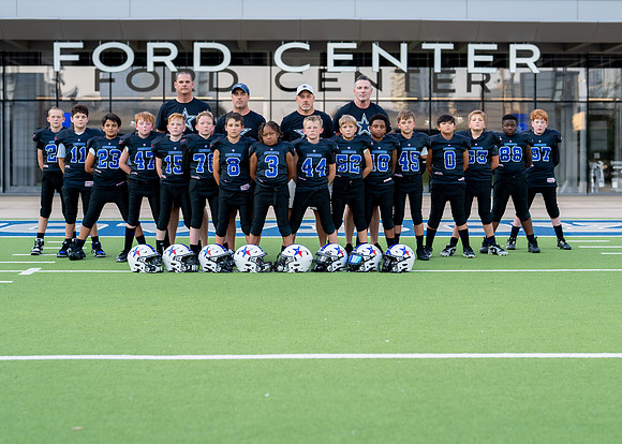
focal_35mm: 67
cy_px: 195
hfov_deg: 29.4
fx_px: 1185
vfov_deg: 21.2
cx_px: 306
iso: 200
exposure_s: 1/800
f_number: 2
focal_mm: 50
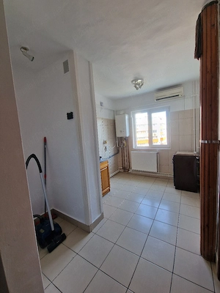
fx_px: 110
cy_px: 146
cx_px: 110
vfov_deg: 106.2
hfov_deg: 89.9
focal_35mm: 13
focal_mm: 2.2
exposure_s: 1/50
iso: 50
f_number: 2.2
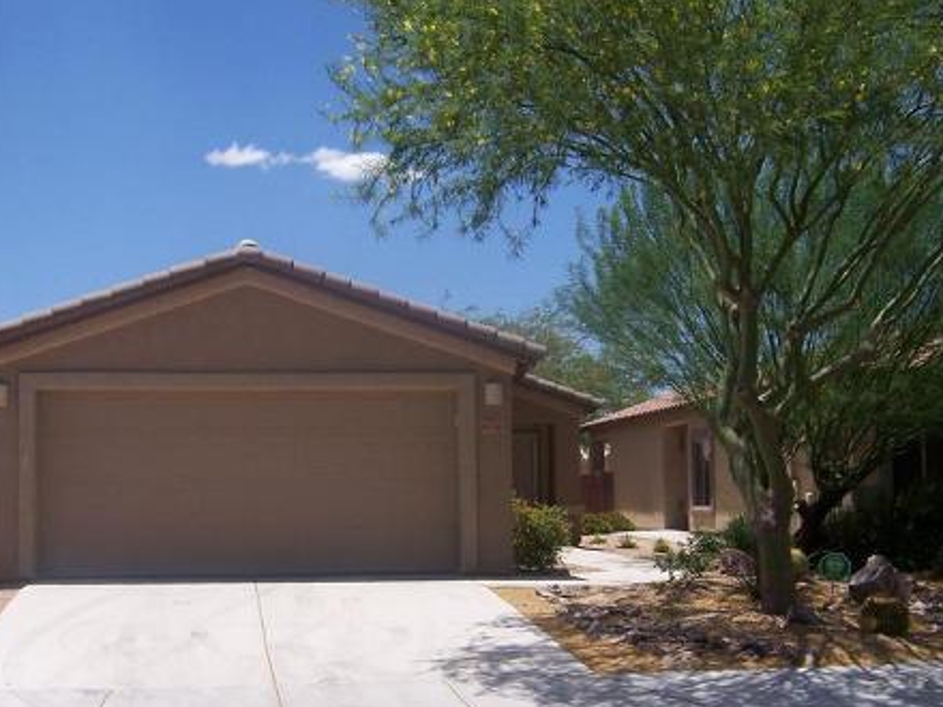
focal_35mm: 48
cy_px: 443
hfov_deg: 39.4
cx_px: 362
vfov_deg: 30.1
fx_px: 1308
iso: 80
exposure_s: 1/1000
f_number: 4
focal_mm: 5.5
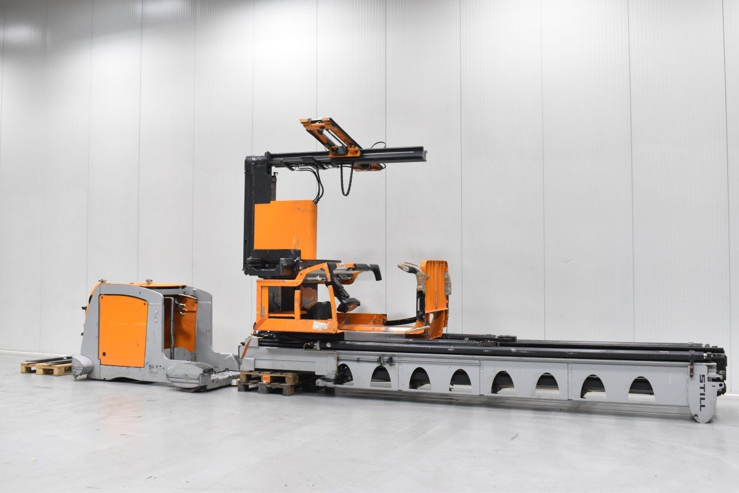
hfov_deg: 53.1
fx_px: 739
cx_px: 370
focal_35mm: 36
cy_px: 246
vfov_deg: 36.9
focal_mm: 24
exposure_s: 1/40
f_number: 6.3
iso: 1600
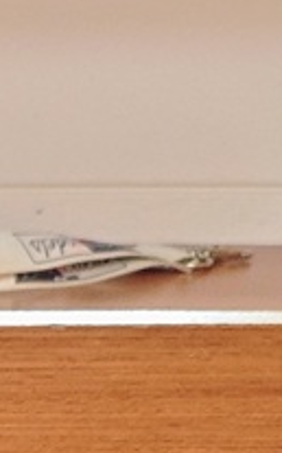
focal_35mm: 151
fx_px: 1861
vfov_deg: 12.3
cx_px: -494
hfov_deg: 7.8
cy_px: 891
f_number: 1.6
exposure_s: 1/45.8
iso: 500
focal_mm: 6.55
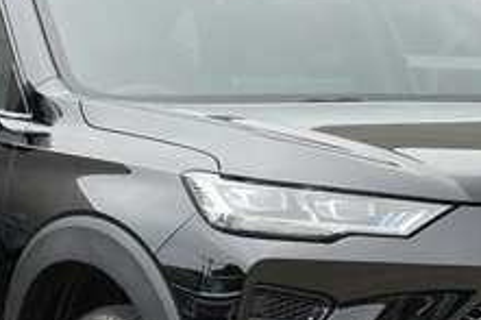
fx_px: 3805
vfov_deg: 4.8
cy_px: 231
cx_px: 255
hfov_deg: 7.2
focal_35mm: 285
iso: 1000
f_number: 7.1
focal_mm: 105
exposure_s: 1/320
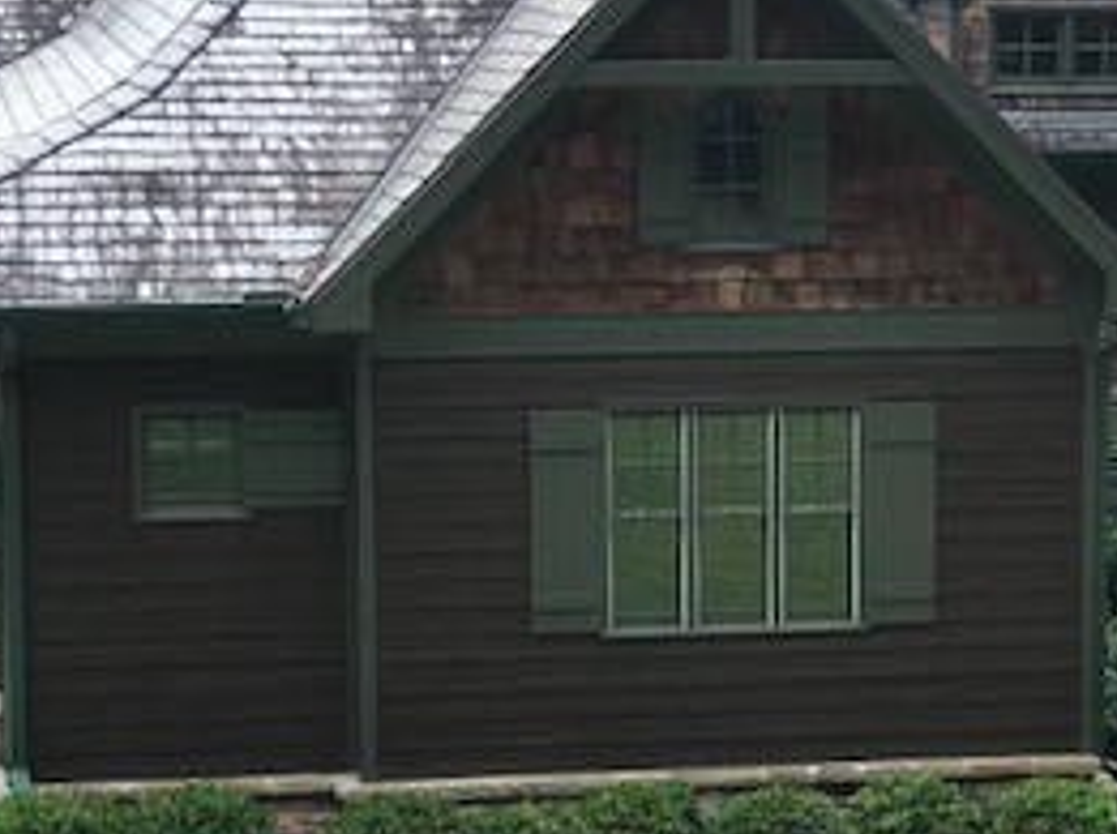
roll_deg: -1.0
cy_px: 509
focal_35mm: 140
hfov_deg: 14.0
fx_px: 4511
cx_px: 997
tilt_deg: -8.7
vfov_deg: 10.6
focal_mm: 6.6
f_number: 2.8
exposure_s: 1/120
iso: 20
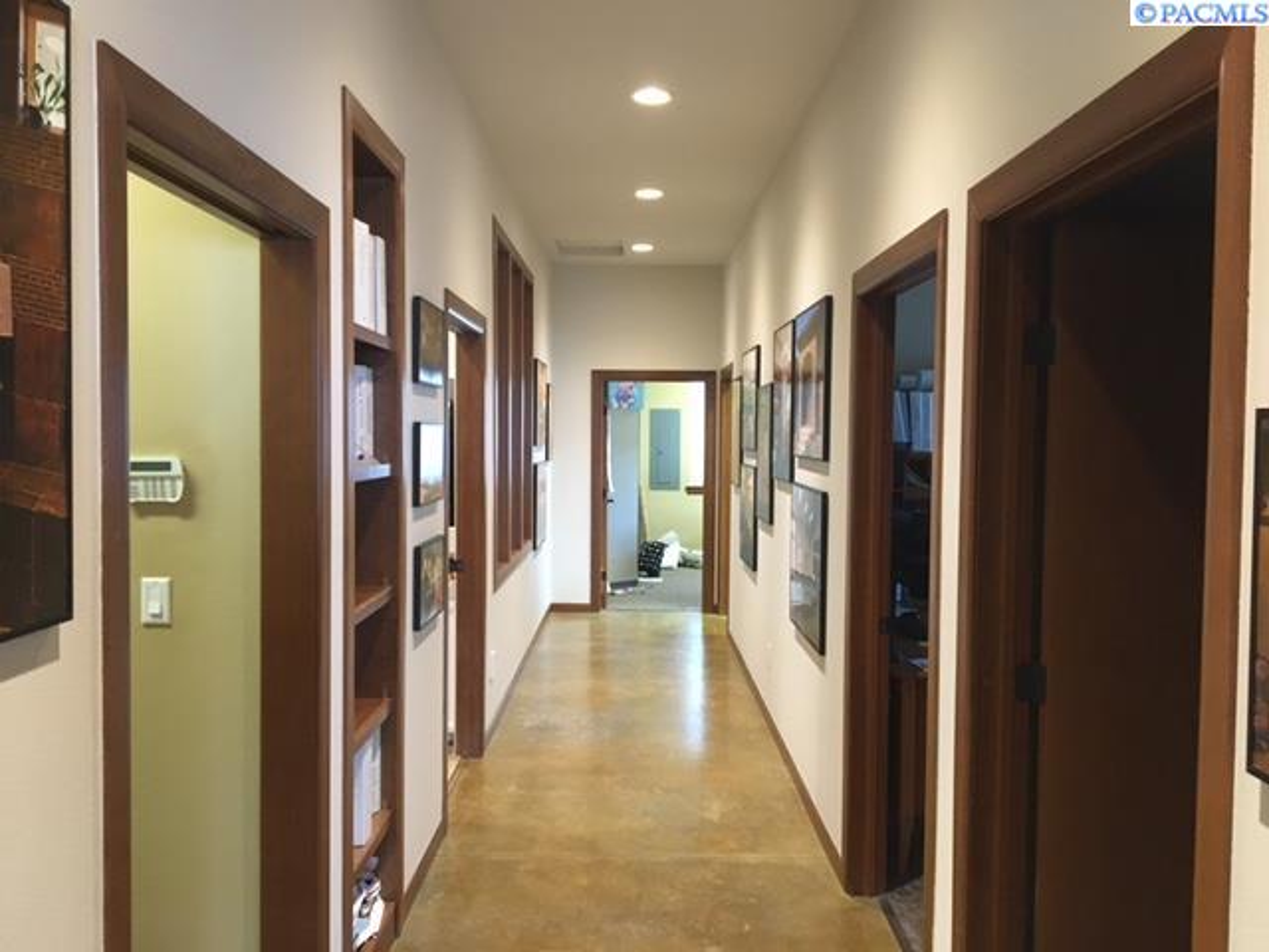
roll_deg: +0.4
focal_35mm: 29
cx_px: 634
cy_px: 476
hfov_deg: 61.7
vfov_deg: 48.2
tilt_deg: -2.1
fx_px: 1063
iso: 200
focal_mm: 4.15
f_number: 2.2
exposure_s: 1/30
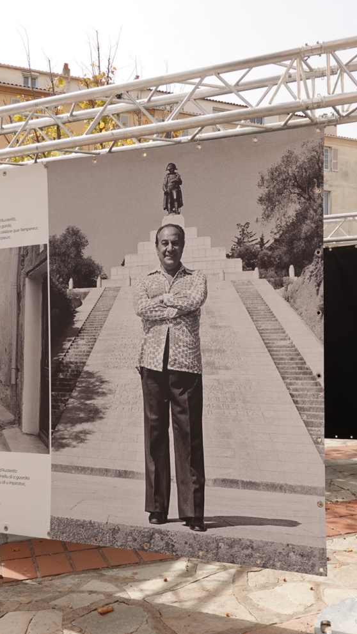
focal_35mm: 38
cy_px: 318
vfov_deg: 52.8
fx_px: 639
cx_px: 234
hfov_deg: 31.0
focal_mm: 9
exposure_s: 1/640
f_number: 4
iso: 100
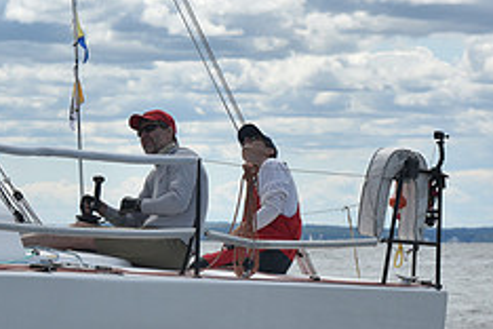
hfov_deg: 6.2
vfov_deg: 4.1
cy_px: 252
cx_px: 162
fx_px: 4574
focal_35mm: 334
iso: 250
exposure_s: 1/800
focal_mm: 135
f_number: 10
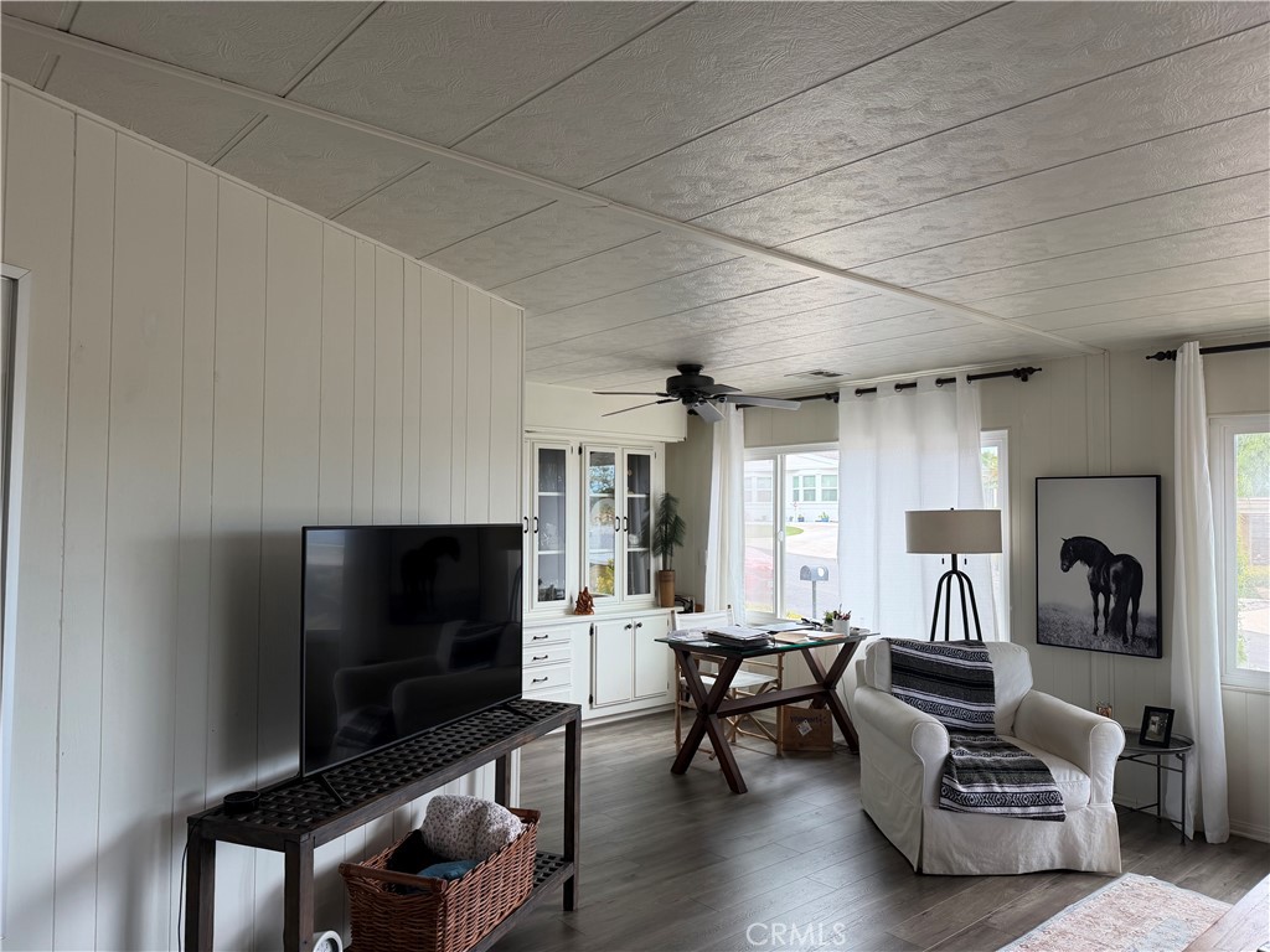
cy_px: 476
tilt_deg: +2.2
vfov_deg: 56.8
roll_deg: -0.7
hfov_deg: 71.6
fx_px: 881
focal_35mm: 24
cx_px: 635
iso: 80
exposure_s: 1/235
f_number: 1.78
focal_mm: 6.76
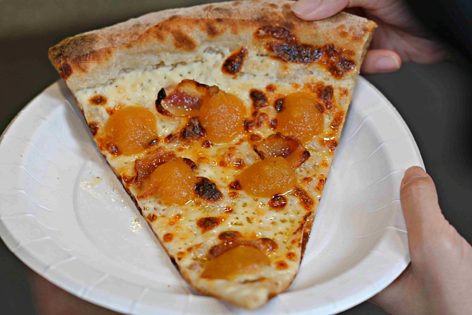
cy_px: 158
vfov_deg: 18.2
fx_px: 983
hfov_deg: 27.0
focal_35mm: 75
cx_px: 236
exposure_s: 1/200
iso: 250
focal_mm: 50
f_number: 3.2
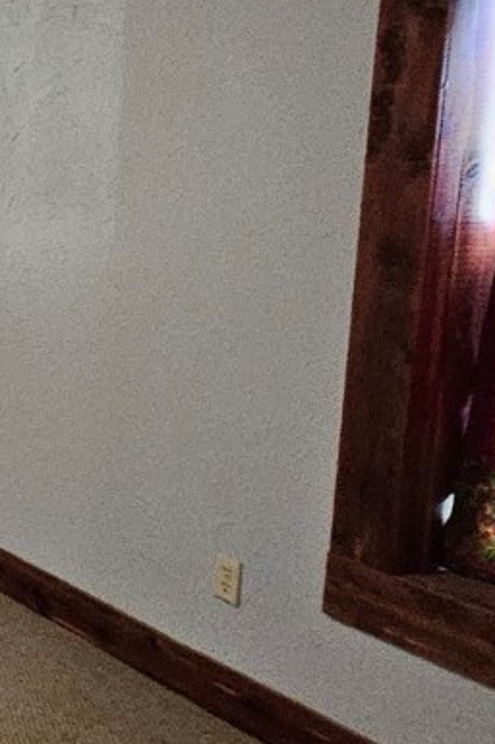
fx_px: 1116
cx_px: -441
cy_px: 253
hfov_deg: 18.4
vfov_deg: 36.6
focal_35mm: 54
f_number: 2.2
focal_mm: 2.2
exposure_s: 1/30
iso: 640
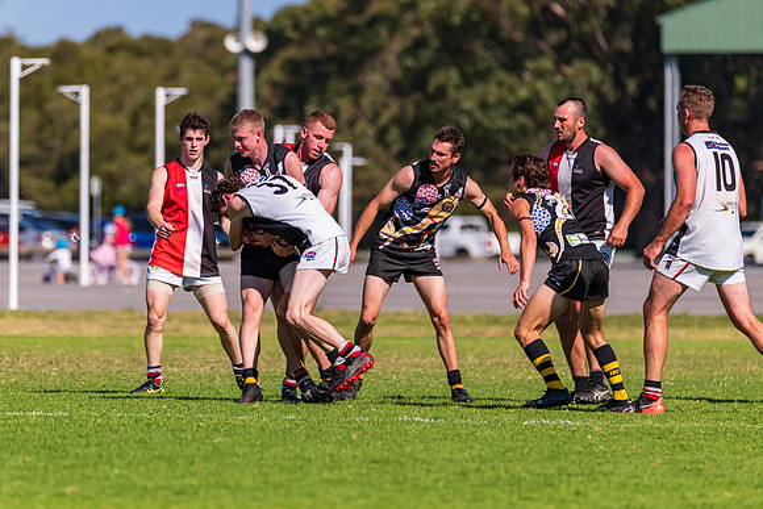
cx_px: 320
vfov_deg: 2.6
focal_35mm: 529
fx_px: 11215
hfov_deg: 3.9
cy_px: 228
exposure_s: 1/4000
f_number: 6.3
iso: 800
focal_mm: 450
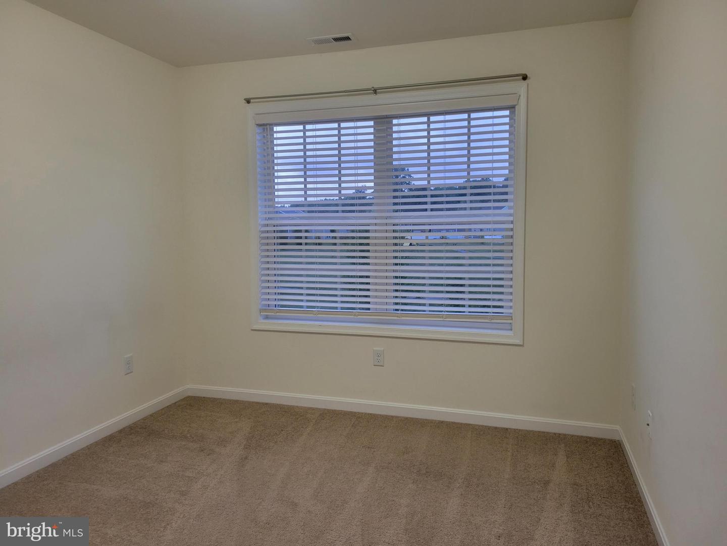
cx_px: 364
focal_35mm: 26
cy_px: 273
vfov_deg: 53.1
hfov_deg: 67.3
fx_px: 546
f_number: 1.8
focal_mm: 5.4
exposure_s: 1/120
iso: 250
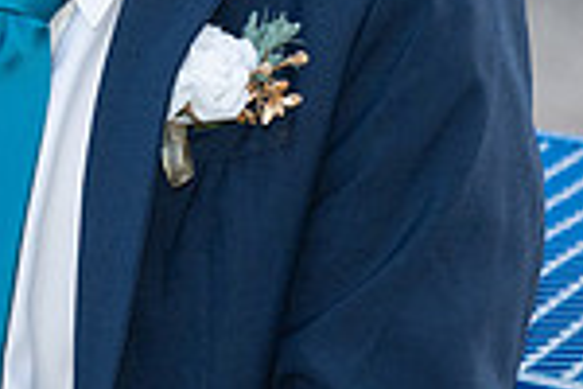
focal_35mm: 613
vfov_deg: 2.2
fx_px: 9926
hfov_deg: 3.4
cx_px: -153
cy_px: -166
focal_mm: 120
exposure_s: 1/60
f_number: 5.6
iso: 640
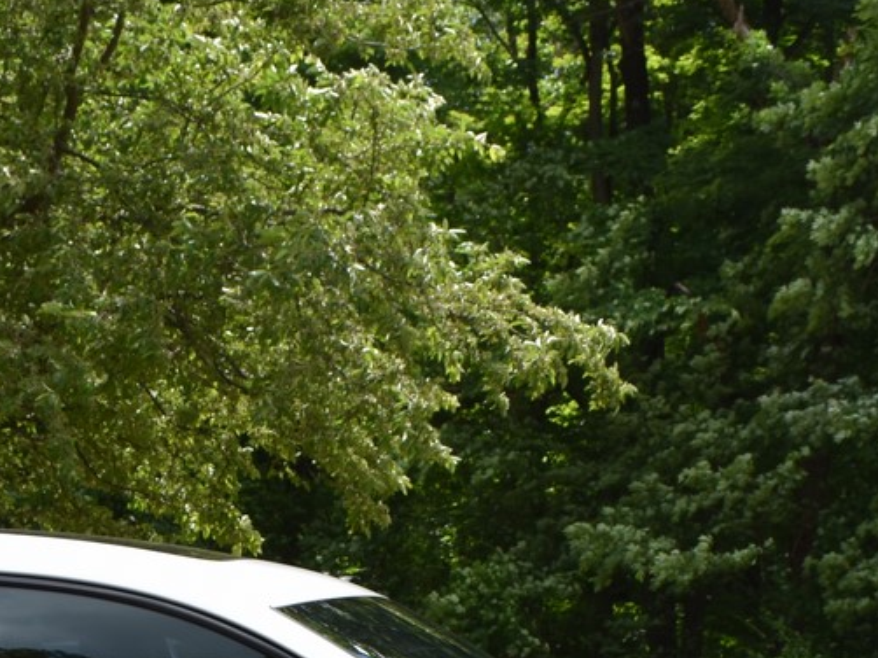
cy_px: 925
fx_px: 2332
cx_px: 245
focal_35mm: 92
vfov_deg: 15.1
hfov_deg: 21.2
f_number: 8
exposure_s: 1/250
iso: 125
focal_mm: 20
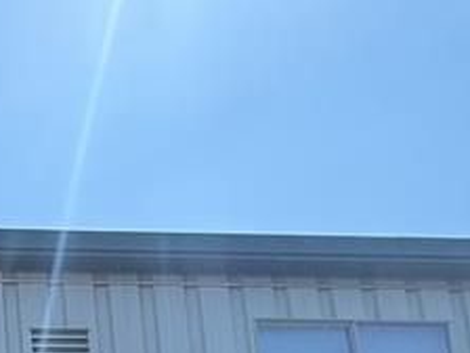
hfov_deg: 24.7
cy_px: 635
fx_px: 869
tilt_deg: +10.4
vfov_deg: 18.2
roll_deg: +0.4
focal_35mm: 64
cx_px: -199
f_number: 2.2
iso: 50
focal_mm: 2.22
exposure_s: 1/876
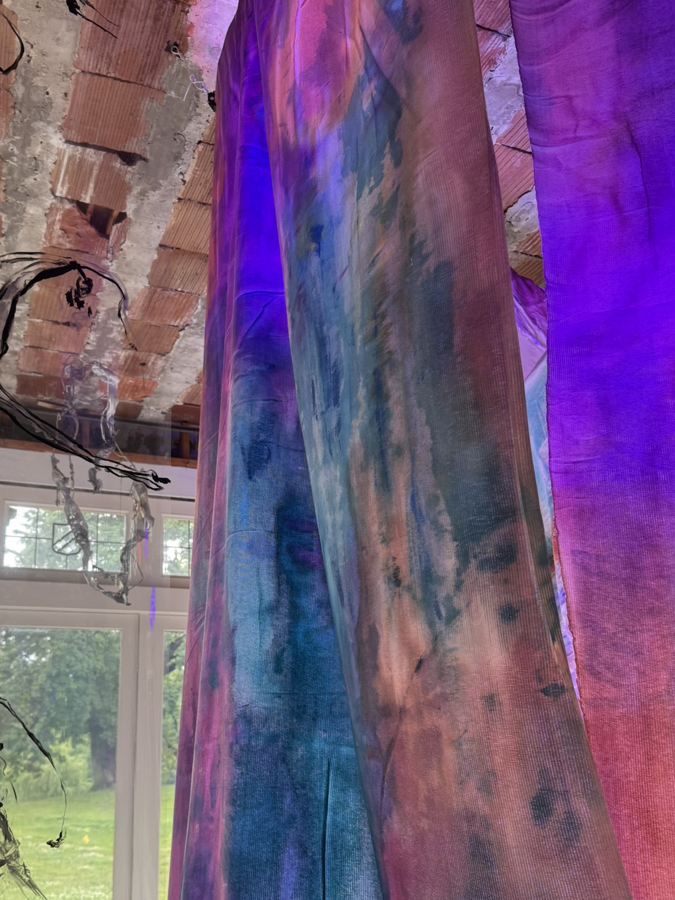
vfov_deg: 57.8
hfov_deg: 45.1
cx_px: 258
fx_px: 806
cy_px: 547
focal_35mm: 31
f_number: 1.78
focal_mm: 6.76
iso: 100
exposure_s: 1/121
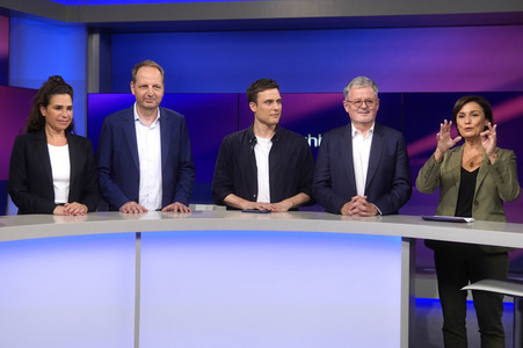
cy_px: 174
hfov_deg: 43.6
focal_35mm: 45
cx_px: 262
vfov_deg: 29.8
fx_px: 653
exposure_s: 1/640
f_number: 1.8
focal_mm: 30
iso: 640
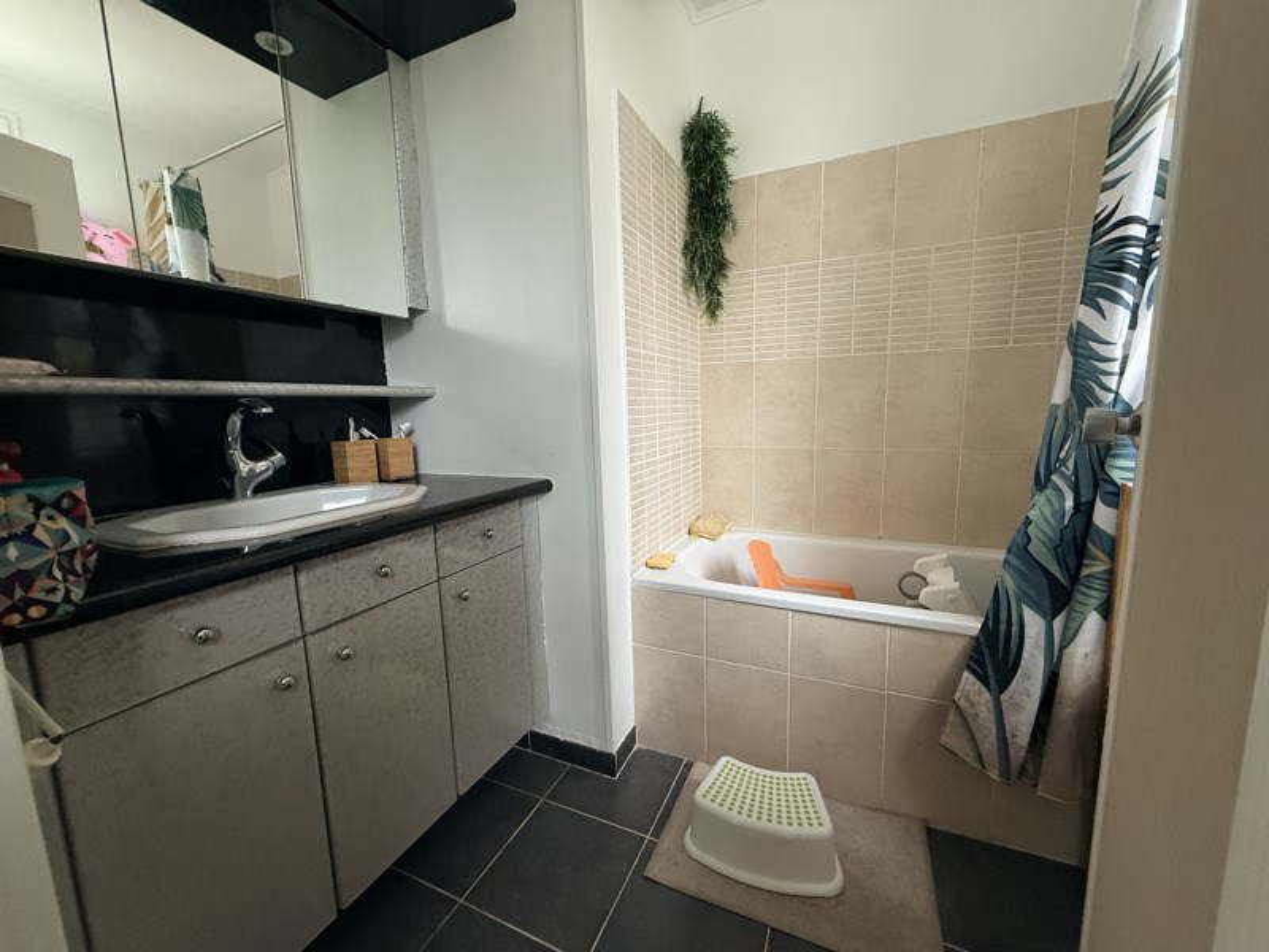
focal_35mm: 14
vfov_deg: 85.7
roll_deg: +2.1
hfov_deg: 102.1
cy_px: 476
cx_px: 634
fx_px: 513
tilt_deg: -8.1
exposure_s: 1/99
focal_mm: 2.22
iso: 250
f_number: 2.2
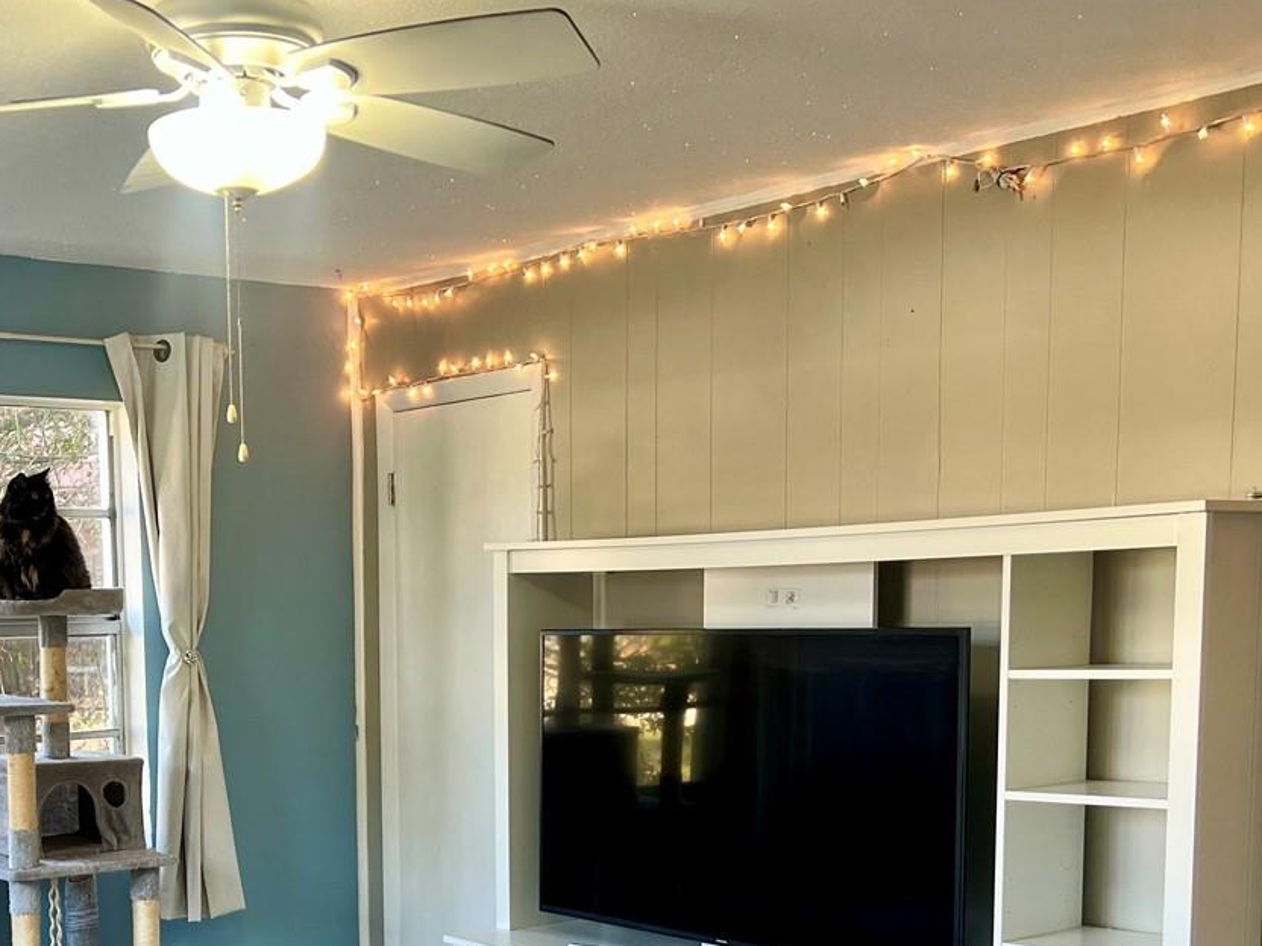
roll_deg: +1.5
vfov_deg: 28.0
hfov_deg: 37.1
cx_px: 284
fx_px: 1823
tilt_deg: -6.8
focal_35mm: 50
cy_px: 846
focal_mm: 5.7
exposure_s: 1/120
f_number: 1.5
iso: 125
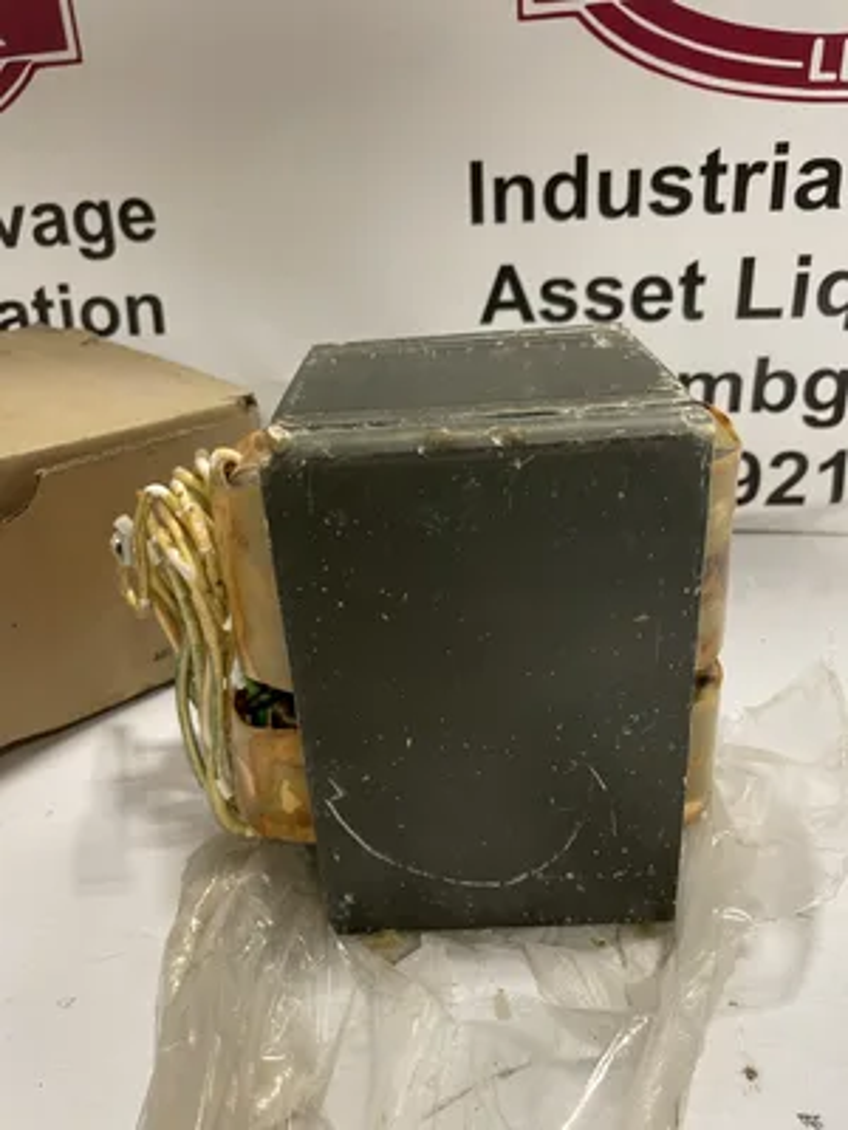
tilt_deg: -28.0
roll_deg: +3.4
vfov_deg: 67.3
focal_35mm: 26
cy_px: 565
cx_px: 424
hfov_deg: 53.1
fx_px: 849
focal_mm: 4.2
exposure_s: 1/60
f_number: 1.6
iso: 250
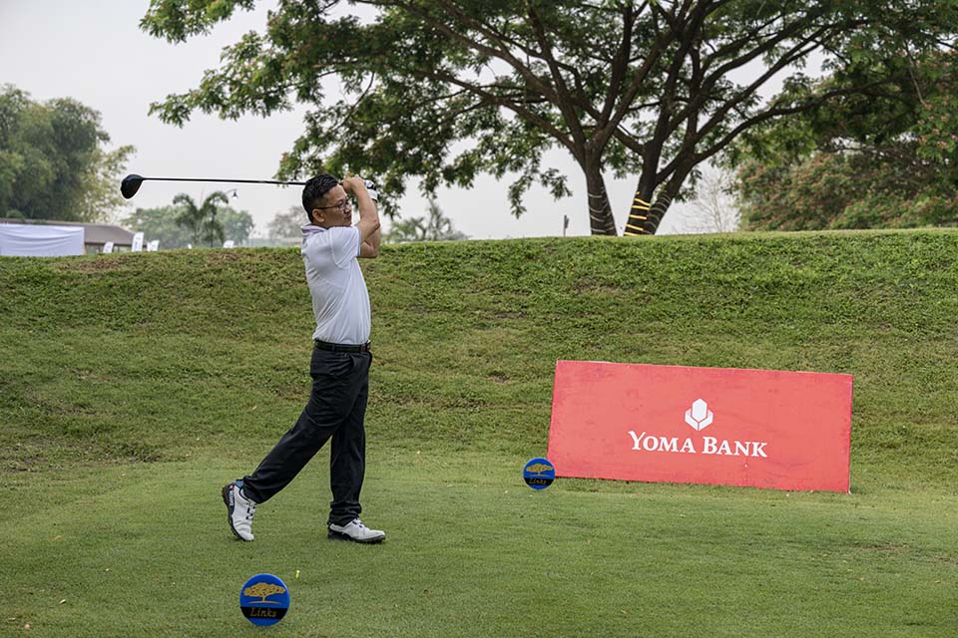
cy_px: 319
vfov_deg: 19.5
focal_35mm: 70
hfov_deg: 28.8
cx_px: 479
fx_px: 1863
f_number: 5
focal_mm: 70
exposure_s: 1/2500
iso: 1250
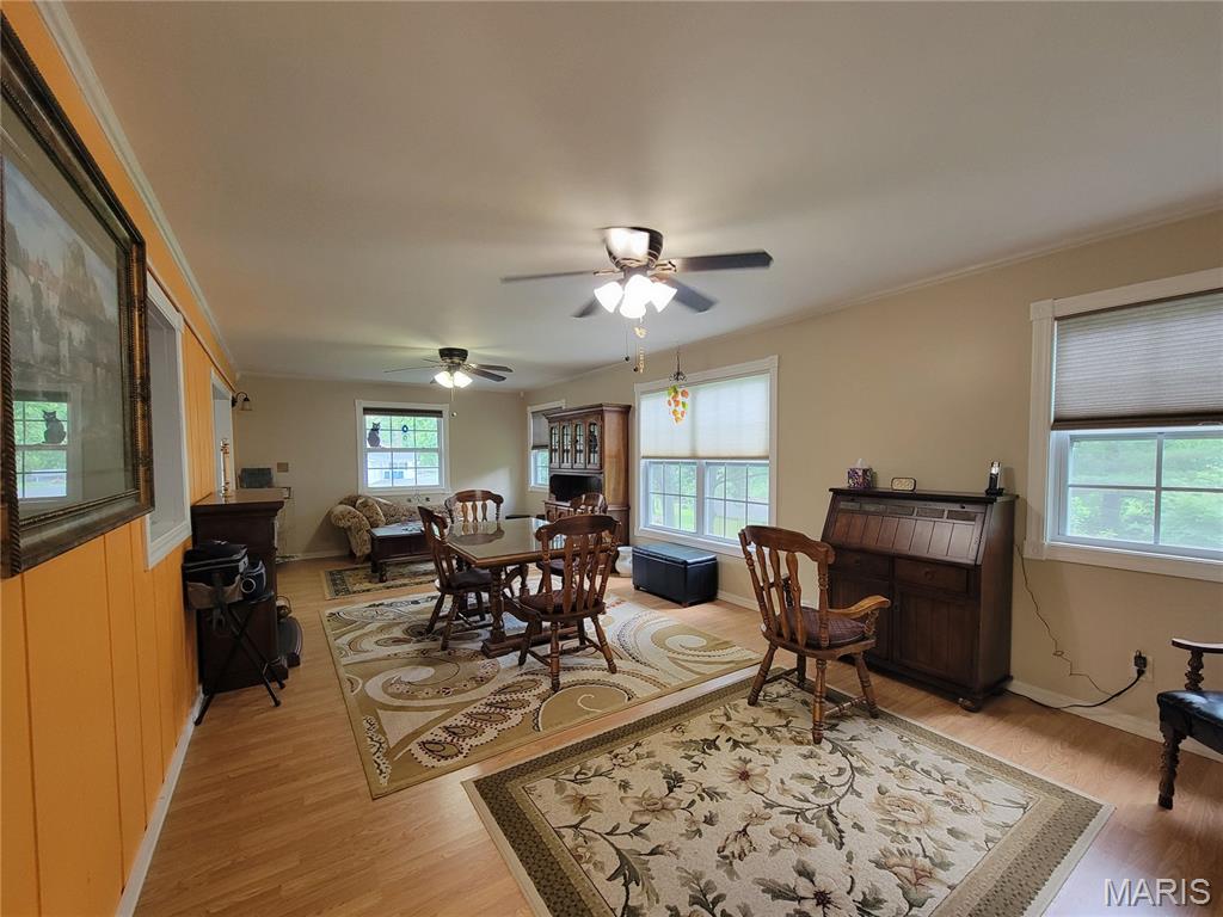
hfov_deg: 106.2
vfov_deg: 89.9
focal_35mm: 13
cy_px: 458
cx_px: 612
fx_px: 459
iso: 250
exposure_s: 1/60
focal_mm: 2.2
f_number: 2.2
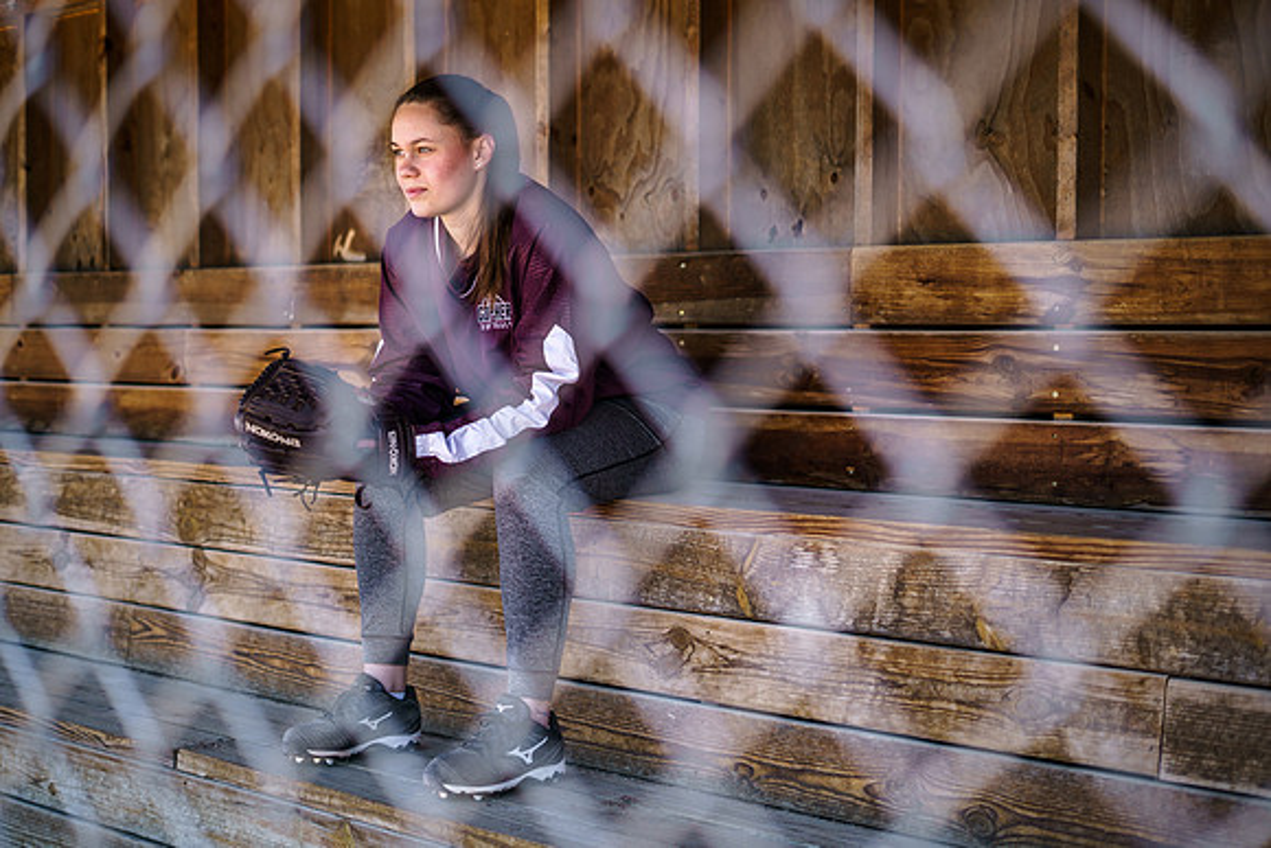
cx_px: 621
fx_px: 1808
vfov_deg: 26.4
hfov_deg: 38.7
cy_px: 415
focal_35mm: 51
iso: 400
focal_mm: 50
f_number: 2
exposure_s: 1/1600
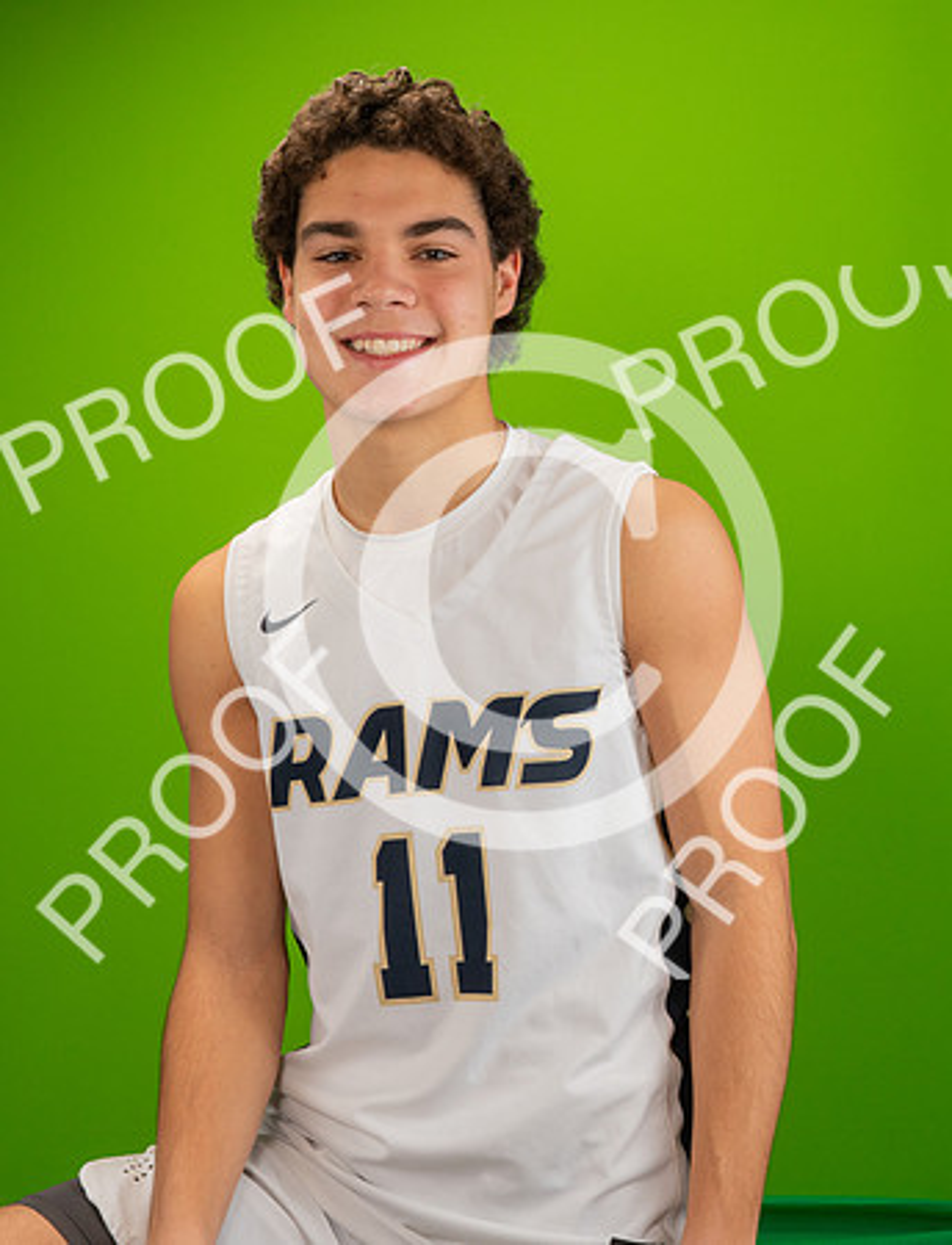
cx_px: 577
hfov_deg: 21.5
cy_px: 533
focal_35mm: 69
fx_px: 2499
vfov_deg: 27.9
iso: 800
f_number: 20
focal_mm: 42
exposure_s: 1/60
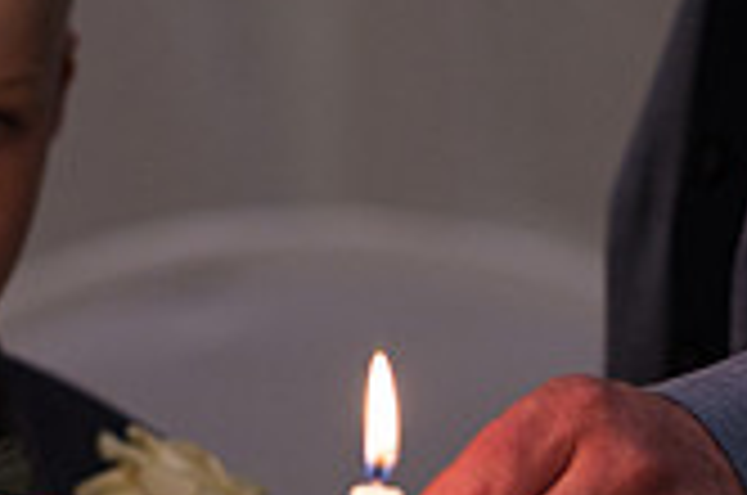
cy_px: 349
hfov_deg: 4.2
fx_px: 10086
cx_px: -126
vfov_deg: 2.8
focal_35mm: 487
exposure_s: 1/200
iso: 400
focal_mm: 90
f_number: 2.2
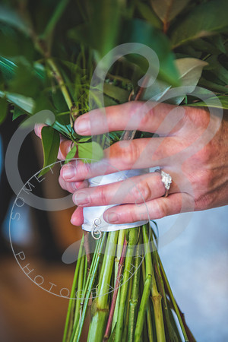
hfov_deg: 22.6
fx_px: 570
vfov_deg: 33.4
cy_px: 171
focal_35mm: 60
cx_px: 114
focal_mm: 60
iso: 1250
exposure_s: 1/125
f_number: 2.8
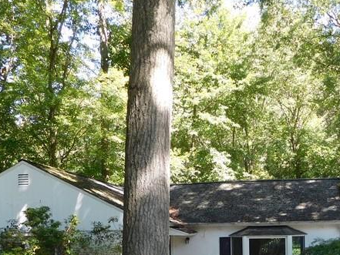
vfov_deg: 24.3
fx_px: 570
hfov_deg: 32.9
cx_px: 231
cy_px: 241
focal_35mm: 58
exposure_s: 1/100
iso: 125
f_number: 3.4
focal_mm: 4.5
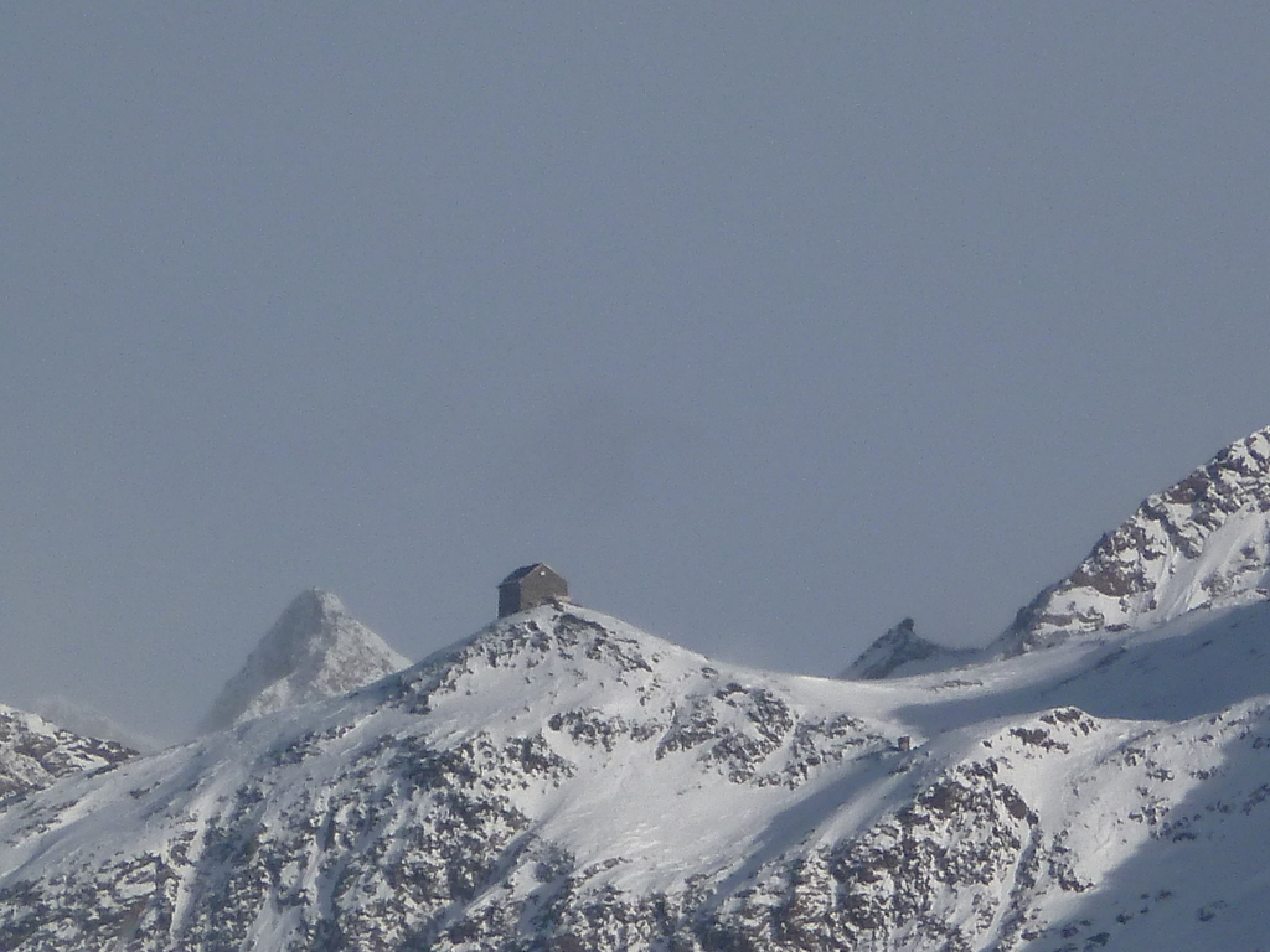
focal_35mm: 1013
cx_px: 635
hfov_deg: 2.0
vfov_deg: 1.5
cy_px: 476
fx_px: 37165
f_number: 5.9
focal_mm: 68.8
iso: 100
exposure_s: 1/1000
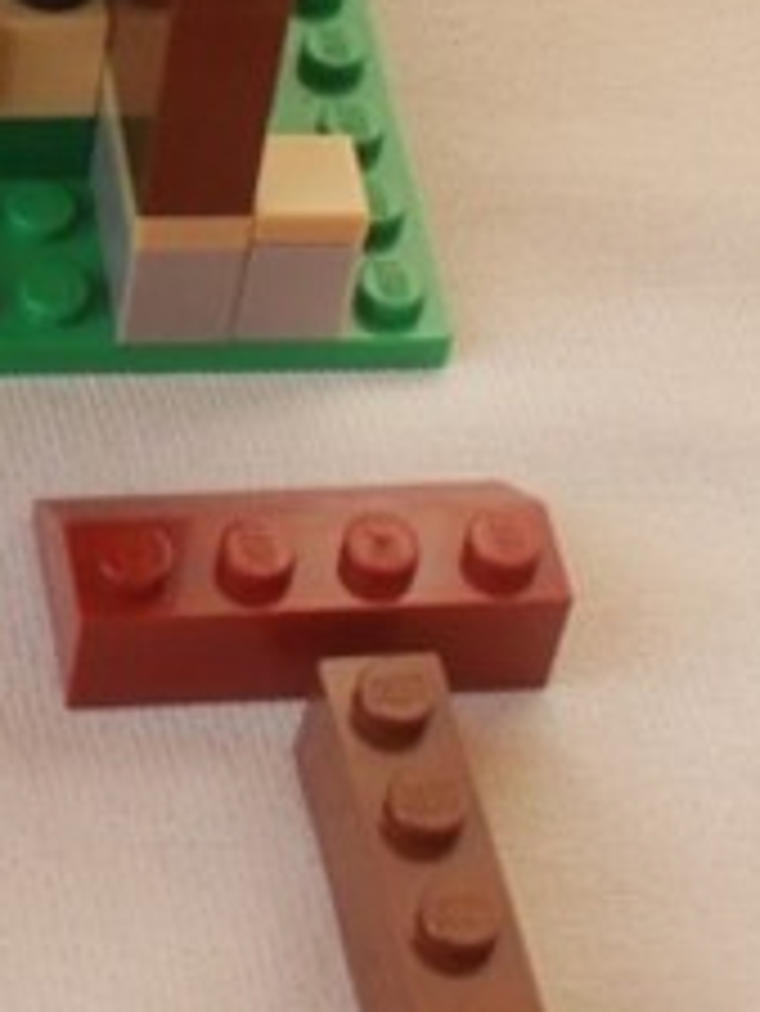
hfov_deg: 9.7
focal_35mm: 148
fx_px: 4328
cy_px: -92
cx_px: -432
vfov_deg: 13.1
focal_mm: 6.61
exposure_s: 1/125
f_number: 3.9
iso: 80
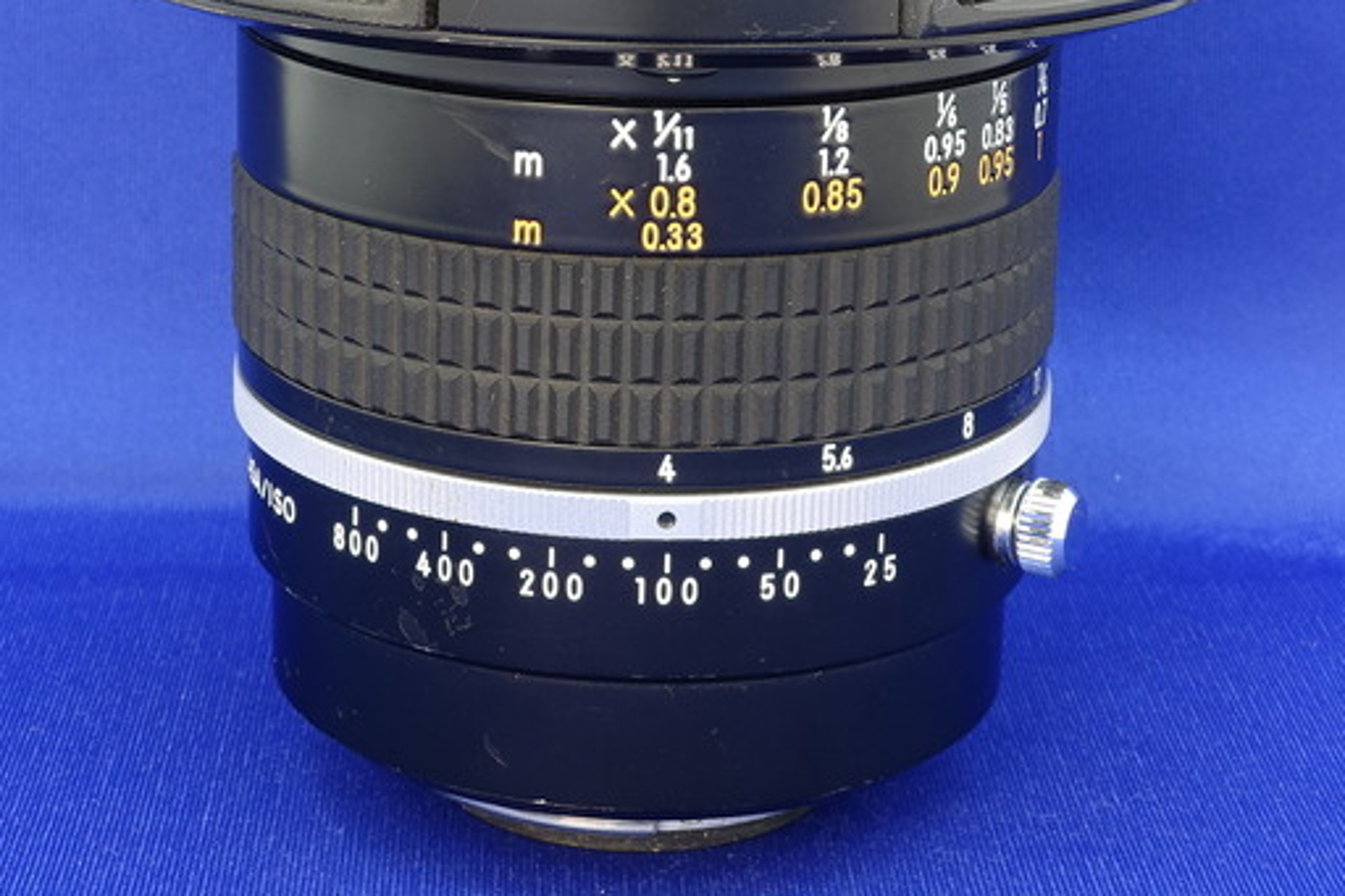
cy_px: -8
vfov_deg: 16.3
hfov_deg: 24.8
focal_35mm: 82
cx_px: 638
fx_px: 3062
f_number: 9
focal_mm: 12.81
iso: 125
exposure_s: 2
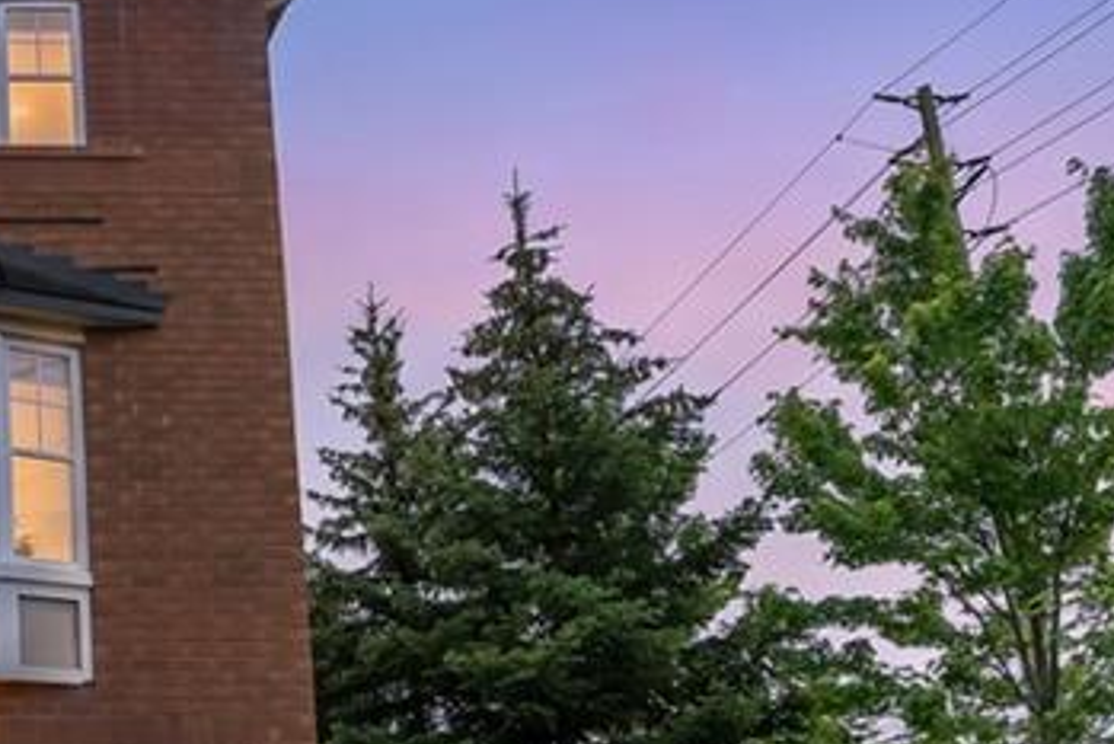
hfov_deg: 35.2
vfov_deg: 27.5
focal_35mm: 47
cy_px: 682
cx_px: -144
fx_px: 1455
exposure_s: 1/1000
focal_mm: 16
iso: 800
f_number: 8
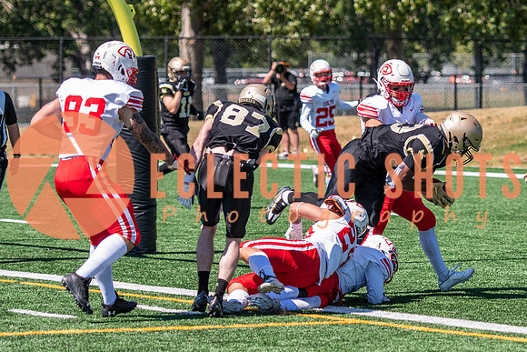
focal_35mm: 264
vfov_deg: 5.2
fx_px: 3869
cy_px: 158
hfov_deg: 7.8
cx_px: 380
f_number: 2.8
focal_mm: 105
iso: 160
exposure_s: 1/2000
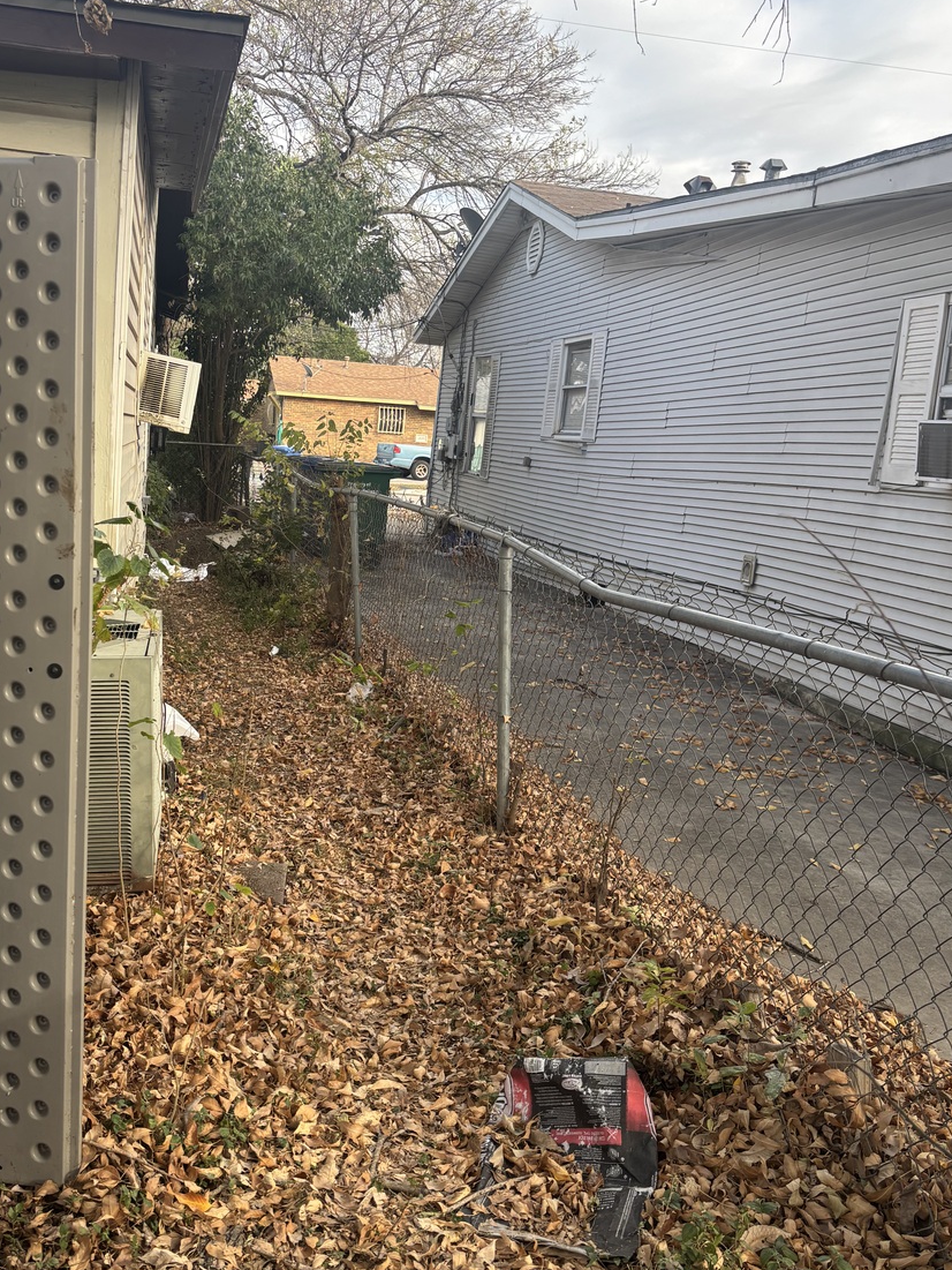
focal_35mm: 34
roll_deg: -4.6
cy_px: 619
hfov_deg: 41.5
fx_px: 1247
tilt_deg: -7.5
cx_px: 363
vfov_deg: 53.9
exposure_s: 1/411
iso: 50
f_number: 1.6
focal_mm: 5.96
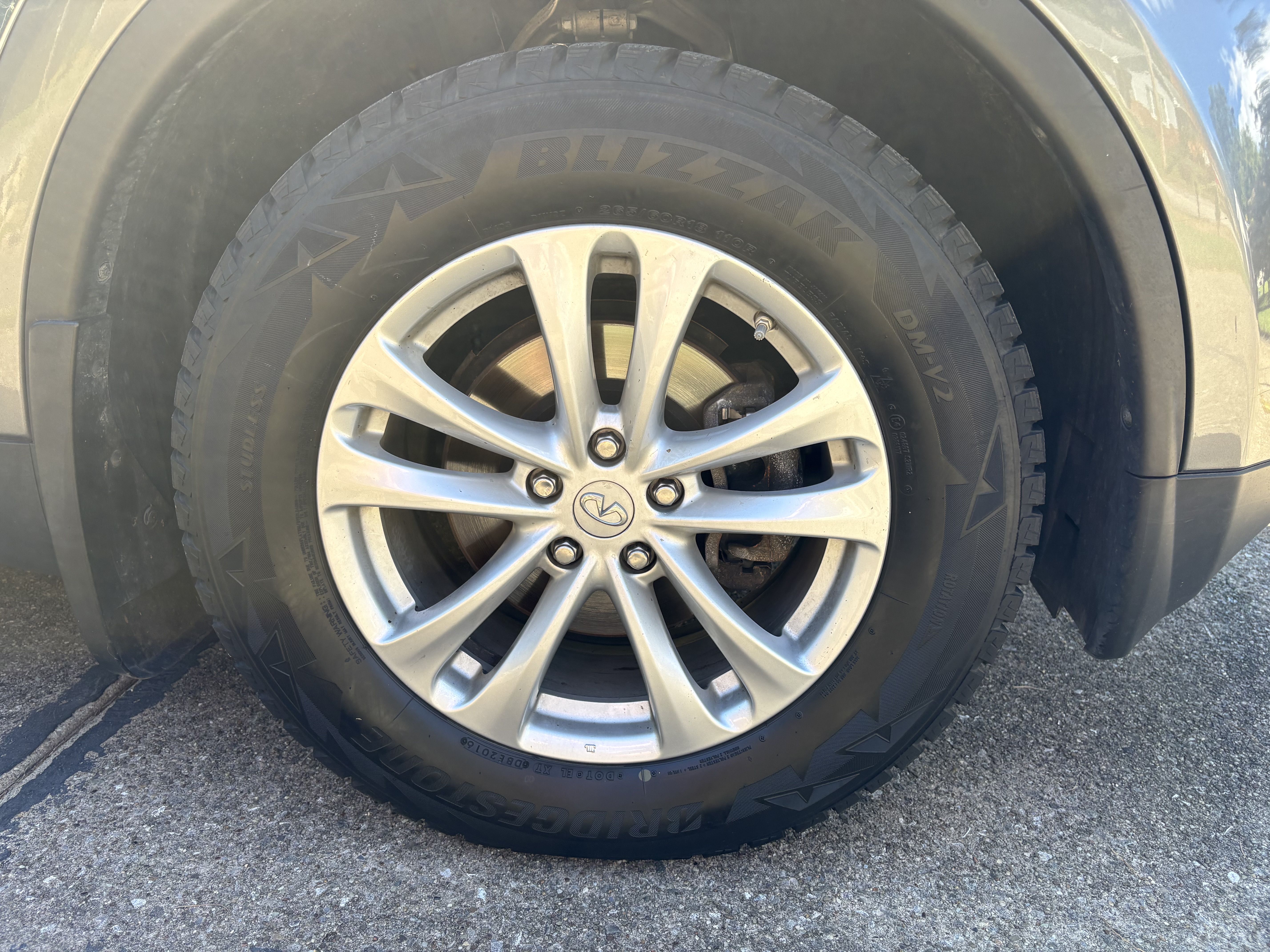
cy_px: 476
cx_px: 635
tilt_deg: -17.8
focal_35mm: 26
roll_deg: -0.7
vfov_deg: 53.1
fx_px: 954
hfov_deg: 67.3
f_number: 1.6
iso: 50
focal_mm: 5.96
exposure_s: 1/338
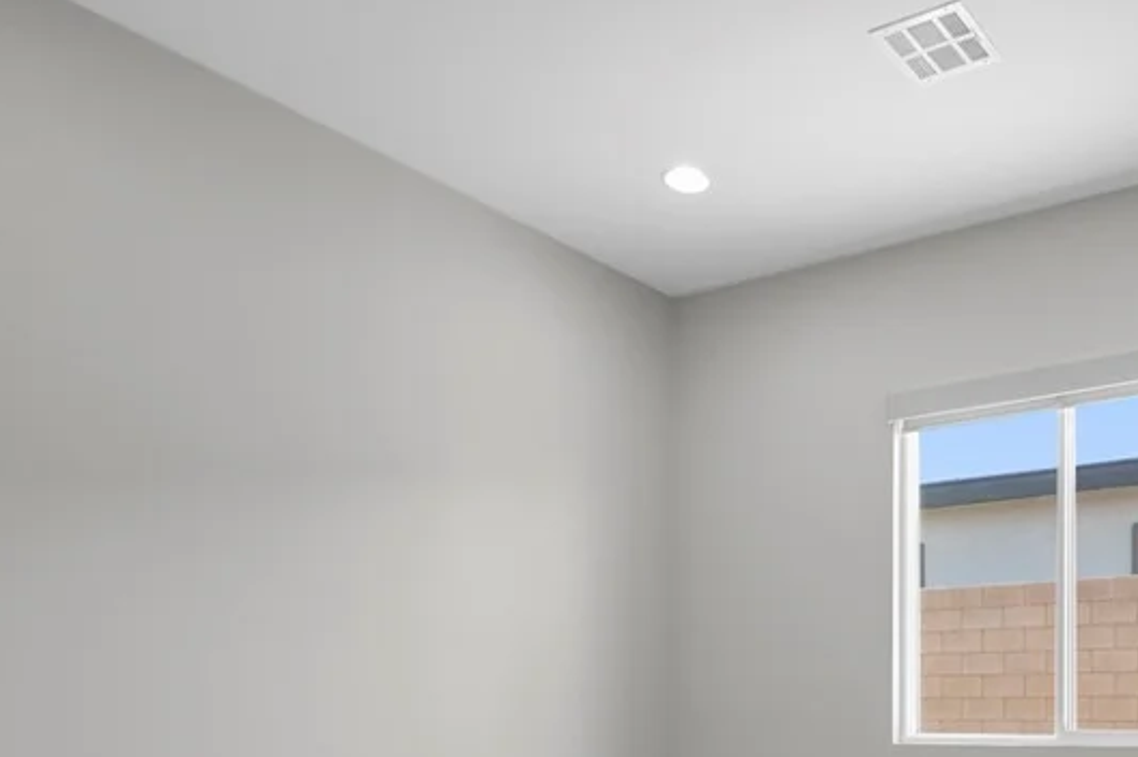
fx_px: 979
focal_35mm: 31
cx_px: 927
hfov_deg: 55.6
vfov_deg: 39.0
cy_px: 696
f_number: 5
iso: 1000
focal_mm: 11
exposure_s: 1/50
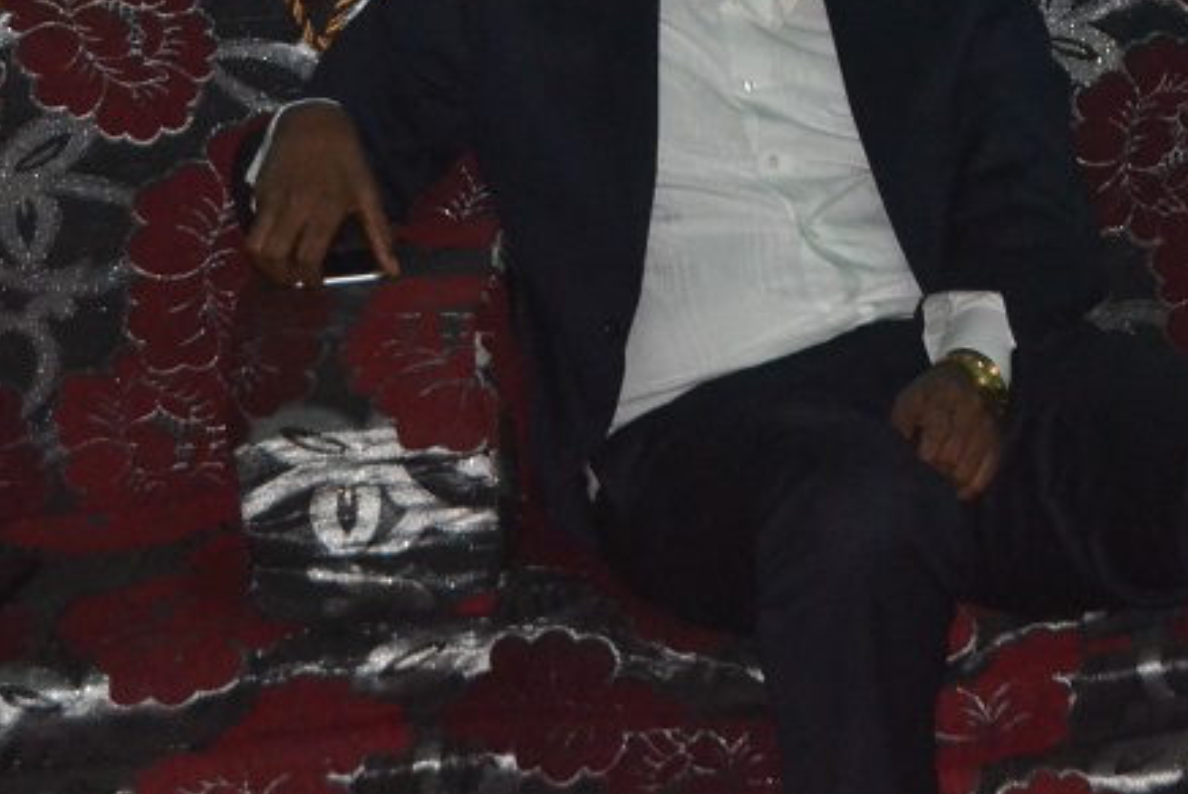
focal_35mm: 174
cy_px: 148
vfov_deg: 7.9
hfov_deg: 11.7
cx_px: 1079
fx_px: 5747
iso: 3200
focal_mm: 55
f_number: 5.6
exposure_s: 1/60
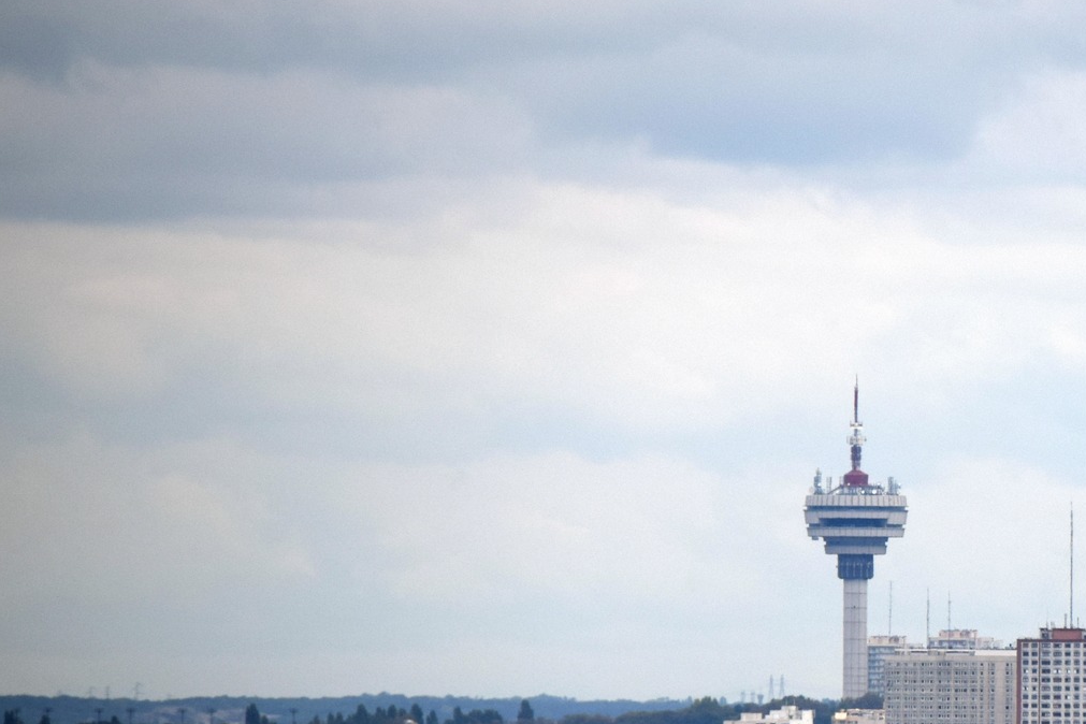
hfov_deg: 2.6
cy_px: 536
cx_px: 1056
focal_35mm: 801
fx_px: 24162
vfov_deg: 1.7
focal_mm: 250
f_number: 7.1
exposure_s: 1/800
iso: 200
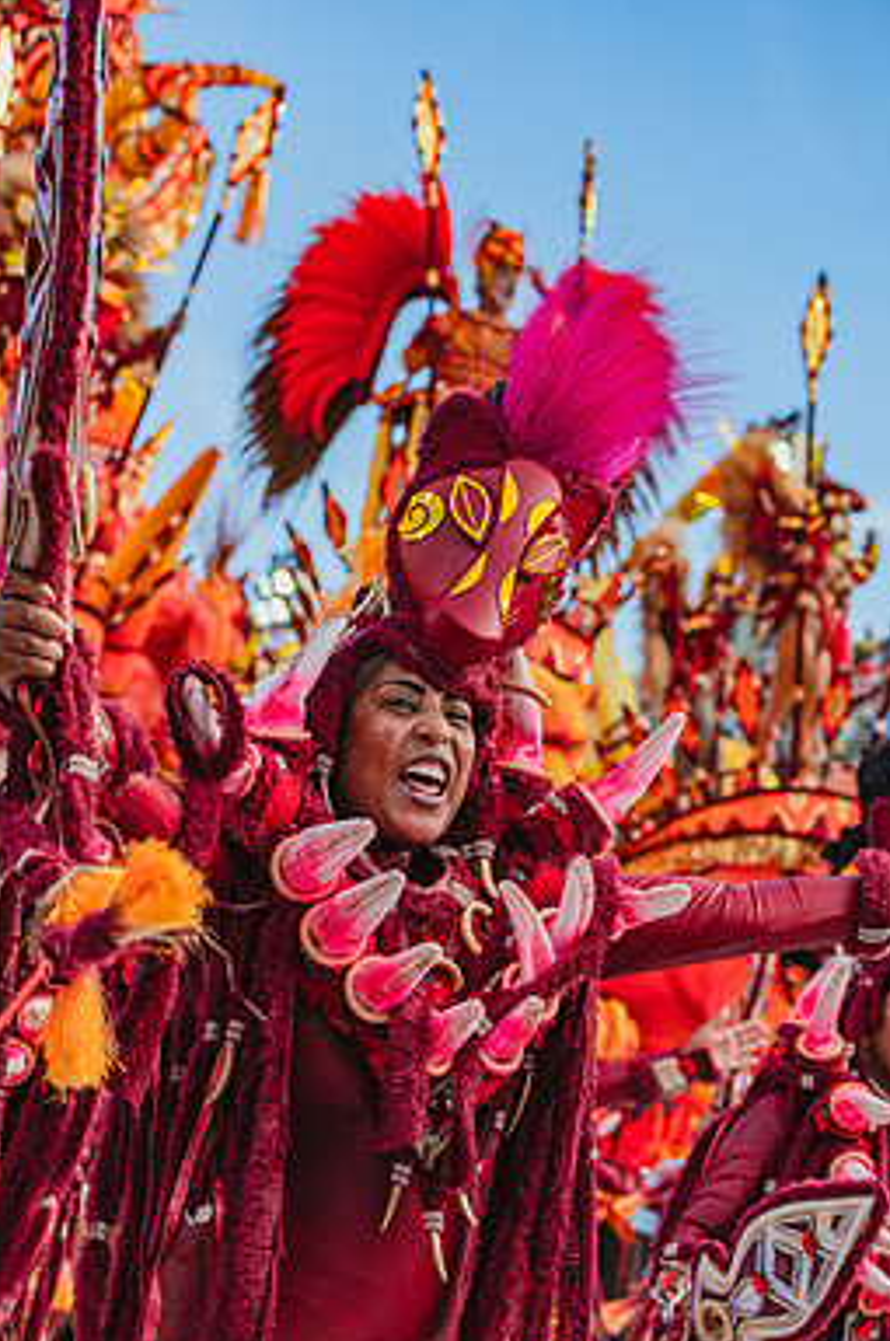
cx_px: 375
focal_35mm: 82
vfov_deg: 24.8
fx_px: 3049
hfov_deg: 16.6
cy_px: 744
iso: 640
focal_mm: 70
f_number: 5.6
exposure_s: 1/1600
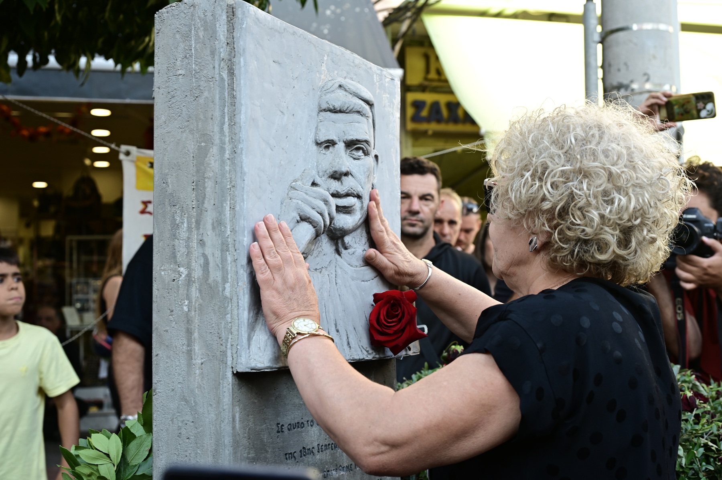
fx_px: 882
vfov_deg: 30.5
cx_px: 361
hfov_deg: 44.5
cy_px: 240
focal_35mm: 44
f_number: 5
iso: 160
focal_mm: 44
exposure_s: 1/160
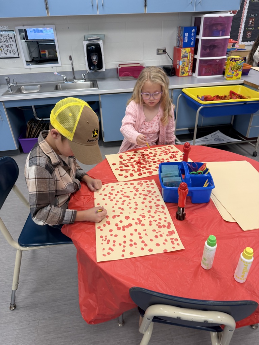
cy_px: 172
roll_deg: +2.4
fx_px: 239
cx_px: 130
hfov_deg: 56.8
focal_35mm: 24
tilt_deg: -35.0
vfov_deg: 71.6
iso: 160
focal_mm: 6.76
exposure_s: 1/121
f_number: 1.78
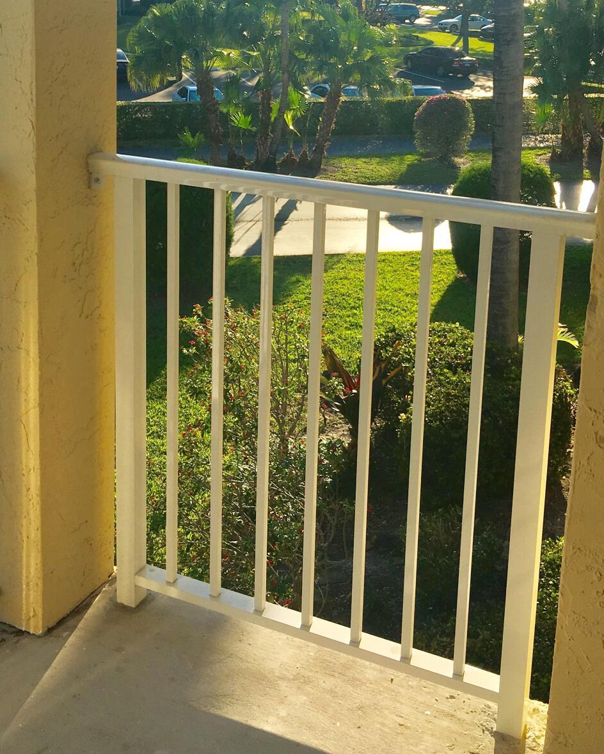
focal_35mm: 48
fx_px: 1072
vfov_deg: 37.8
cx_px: 266
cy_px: 187
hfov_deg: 31.4
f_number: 2.2
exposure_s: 1/1115
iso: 25
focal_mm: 4.15
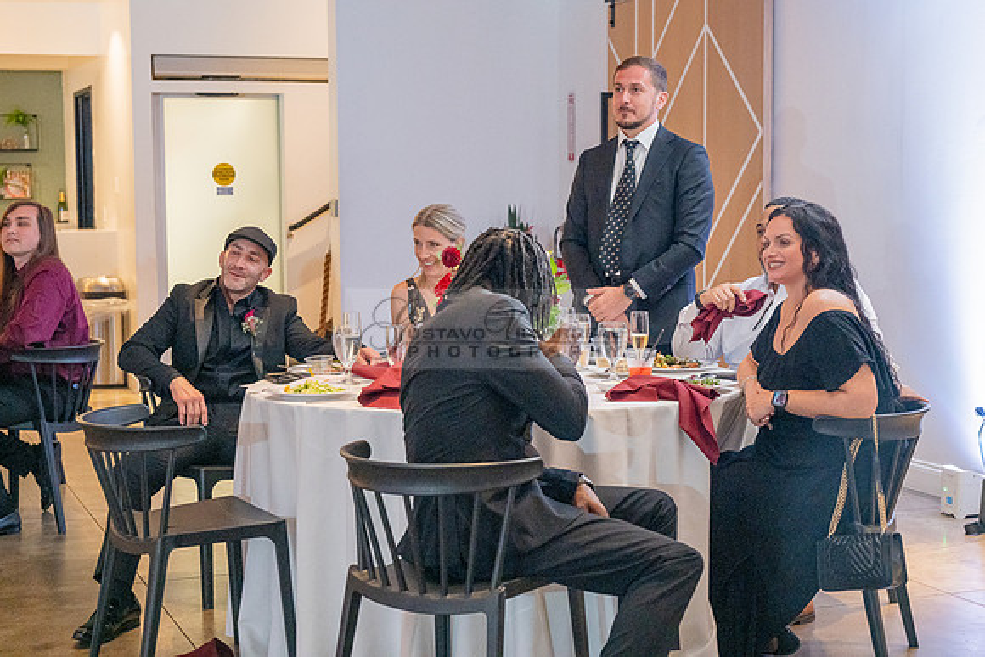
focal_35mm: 57
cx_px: 492
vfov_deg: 23.8
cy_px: 328
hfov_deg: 35.0
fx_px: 1560
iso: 3200
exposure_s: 1/200
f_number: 4
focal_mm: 57
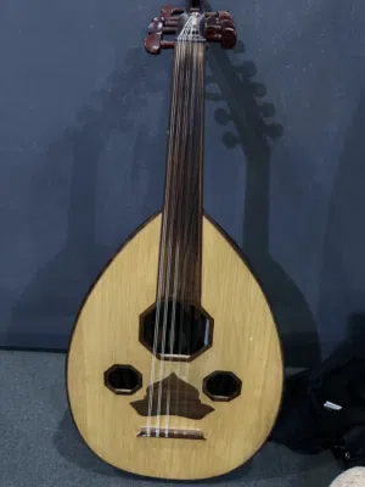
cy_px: 244
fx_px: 337
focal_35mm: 24
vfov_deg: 71.6
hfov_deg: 56.8
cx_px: 182
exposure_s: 1/25
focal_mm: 6.86
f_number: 1.78
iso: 1000
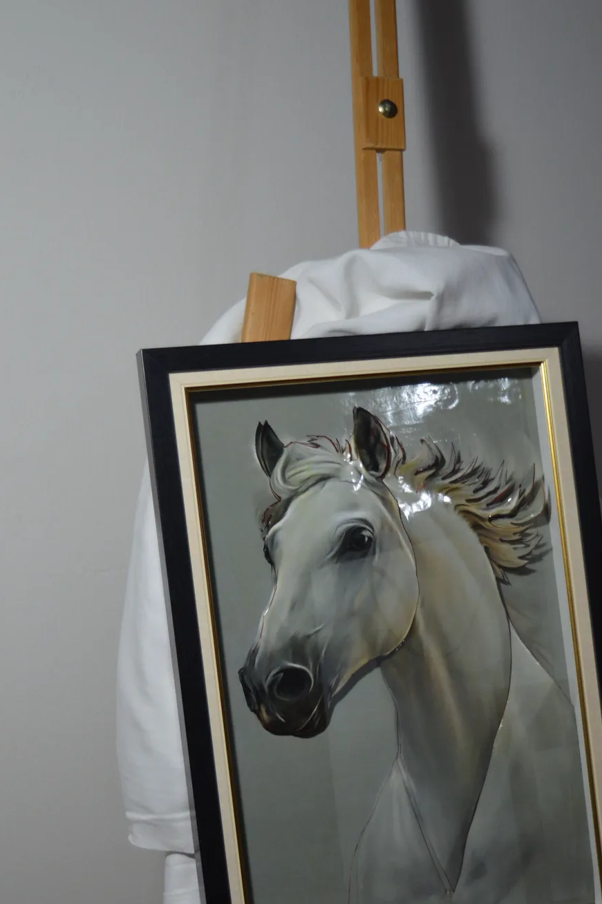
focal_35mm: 66
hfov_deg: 20.6
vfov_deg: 30.3
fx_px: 1658
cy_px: 609
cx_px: 363
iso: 400
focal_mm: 32
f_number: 4.5
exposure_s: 1/40
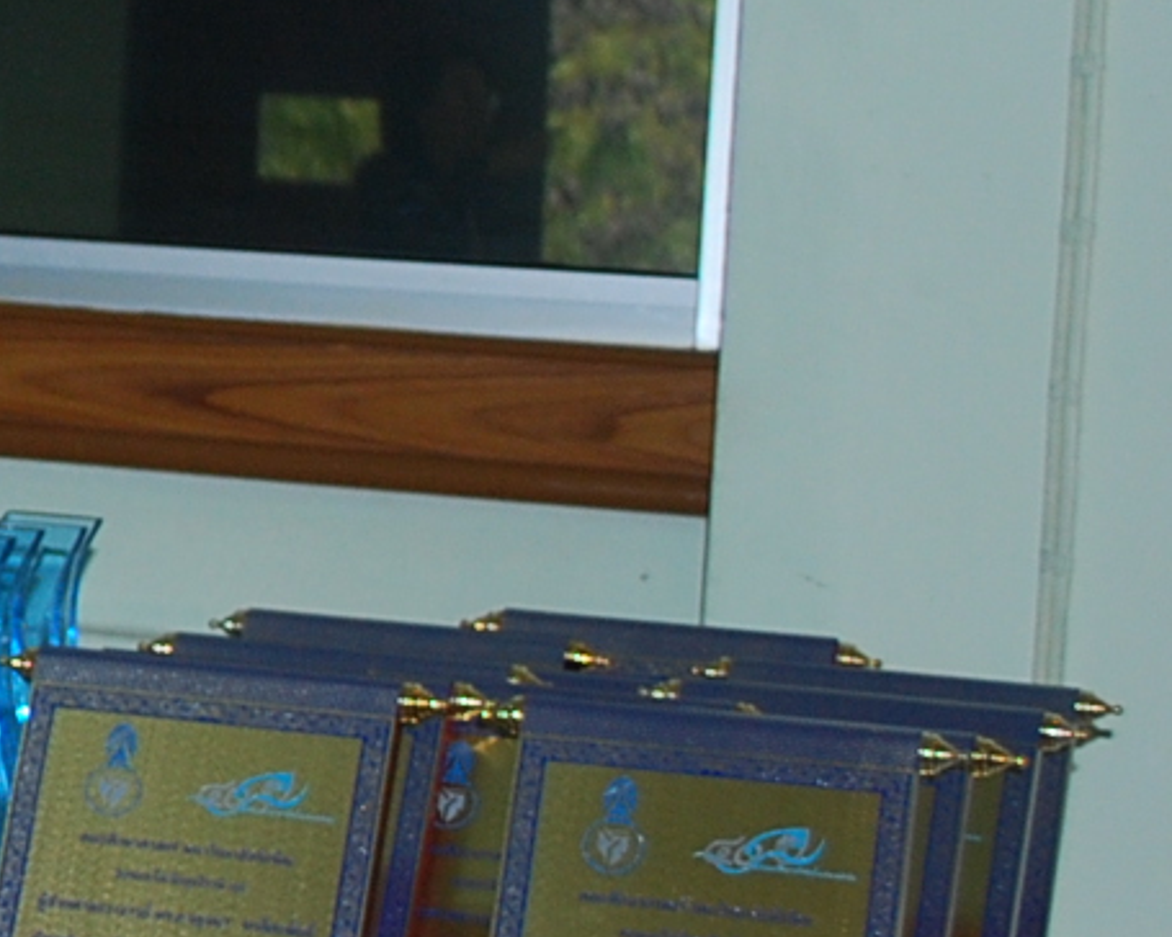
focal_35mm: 144
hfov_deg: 11.9
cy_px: 185
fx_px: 4995
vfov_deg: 10.7
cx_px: -1218
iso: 400
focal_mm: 24
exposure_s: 1/100
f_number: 4.5
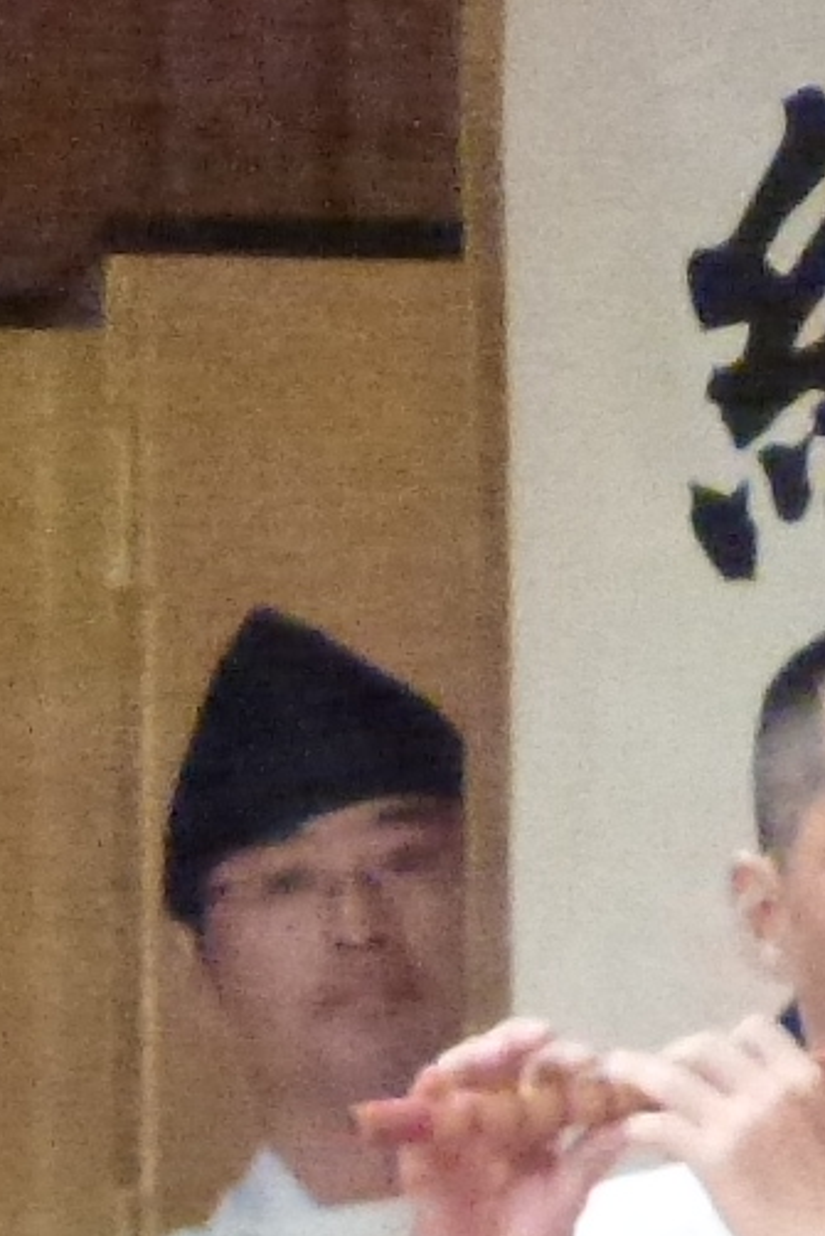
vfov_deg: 2.3
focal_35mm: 891
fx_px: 30605
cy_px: 1591
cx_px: 436
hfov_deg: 1.5
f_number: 5.4
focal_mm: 30.1
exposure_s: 1/80
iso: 1600
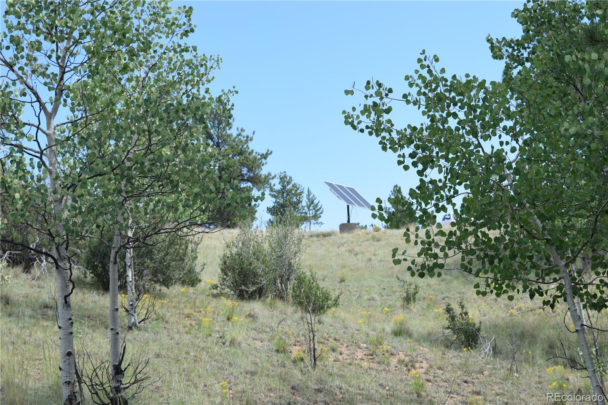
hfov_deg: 33.4
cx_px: 304
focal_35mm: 60
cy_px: 202
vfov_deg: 22.6
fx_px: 1013
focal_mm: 40
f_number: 8
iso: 200
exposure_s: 1/250
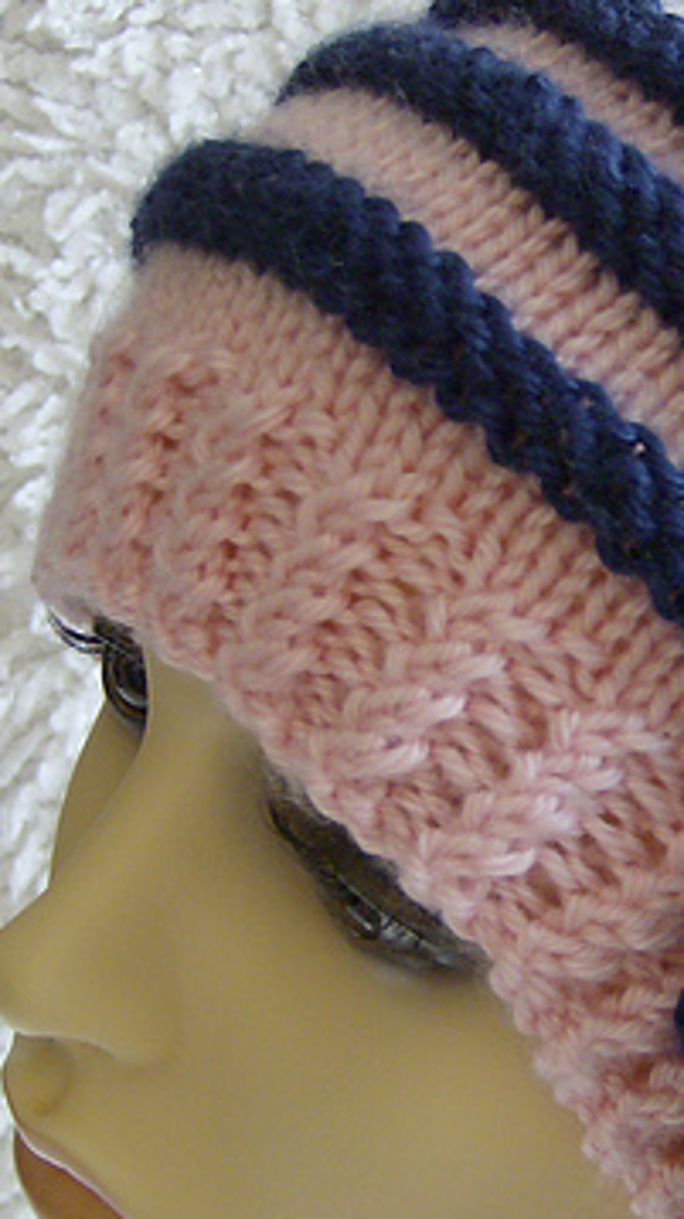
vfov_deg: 30.2
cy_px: 630
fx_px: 2260
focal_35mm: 70
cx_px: 648
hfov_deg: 16.9
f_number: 2.8
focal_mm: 6
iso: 200
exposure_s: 1/52.6
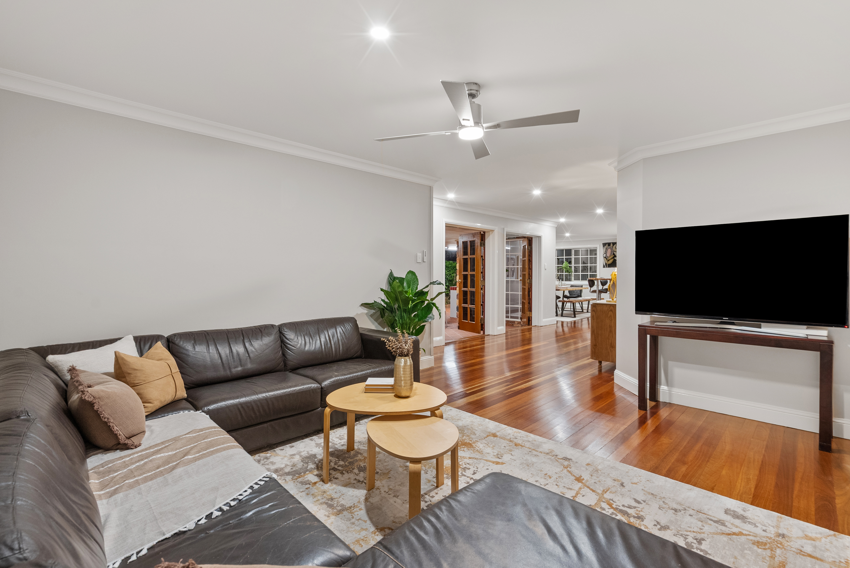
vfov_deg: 73.8
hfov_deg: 96.7
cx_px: 425
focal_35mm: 16
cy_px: 284
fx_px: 378
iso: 800
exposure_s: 1/1.25
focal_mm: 16
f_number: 7.1
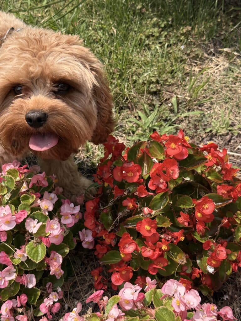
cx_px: 120
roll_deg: +15.2
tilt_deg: -41.4
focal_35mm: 48
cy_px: 160
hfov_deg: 30.3
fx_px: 446
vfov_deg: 39.7
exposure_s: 1/2667
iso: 100
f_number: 1.78
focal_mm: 6.76
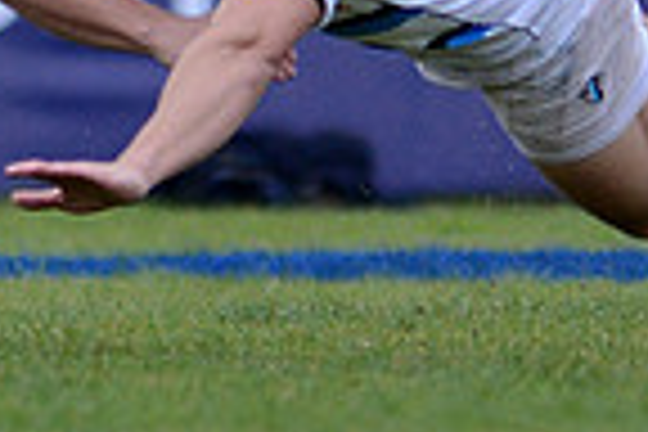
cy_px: -385
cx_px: -202
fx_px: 30526
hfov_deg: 1.2
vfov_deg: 0.8
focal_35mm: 1696
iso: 800
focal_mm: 420
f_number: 4
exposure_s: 1/1250
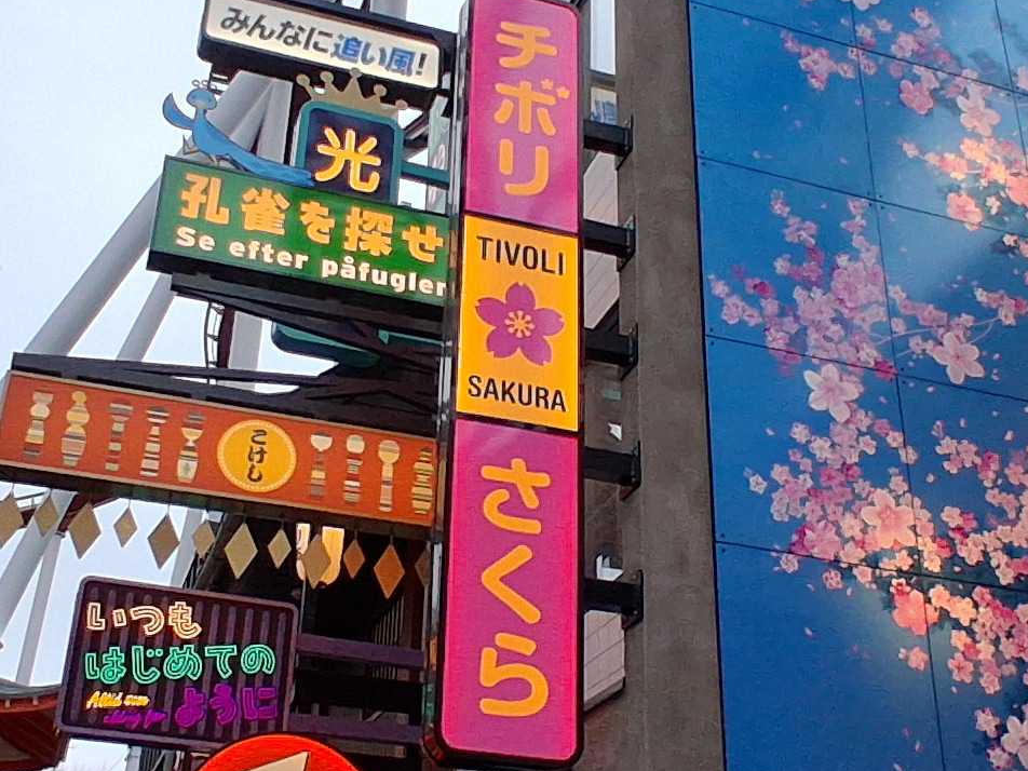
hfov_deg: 41.2
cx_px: 510
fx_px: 1366
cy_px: 427
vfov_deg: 31.5
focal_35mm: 46
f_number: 2.2
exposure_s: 1/100
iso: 64
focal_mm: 1.4
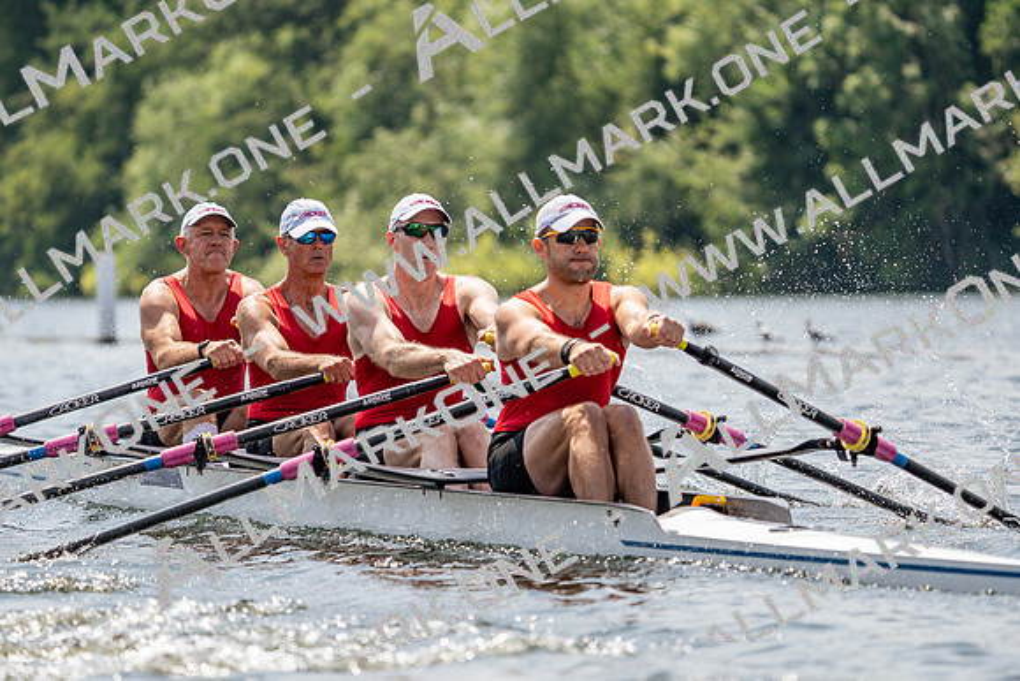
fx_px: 8360
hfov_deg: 7.0
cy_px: 340
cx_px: 510
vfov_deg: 4.7
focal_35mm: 295
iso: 200
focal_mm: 295
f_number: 5.6
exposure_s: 1/1600
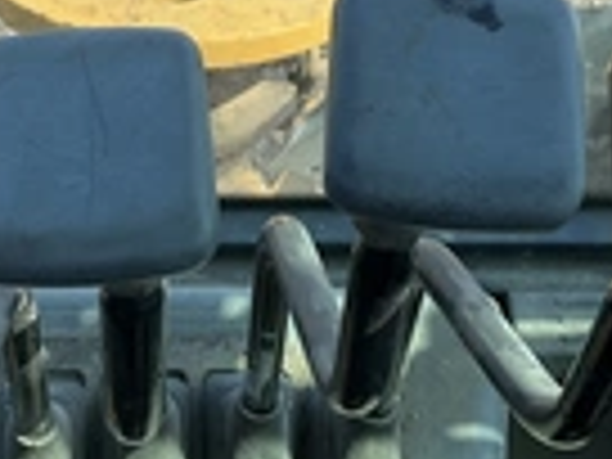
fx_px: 1503
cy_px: 234
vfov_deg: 17.4
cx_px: 198
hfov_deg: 22.9
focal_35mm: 85
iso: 25
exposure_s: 1/478
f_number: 1.8
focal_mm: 3
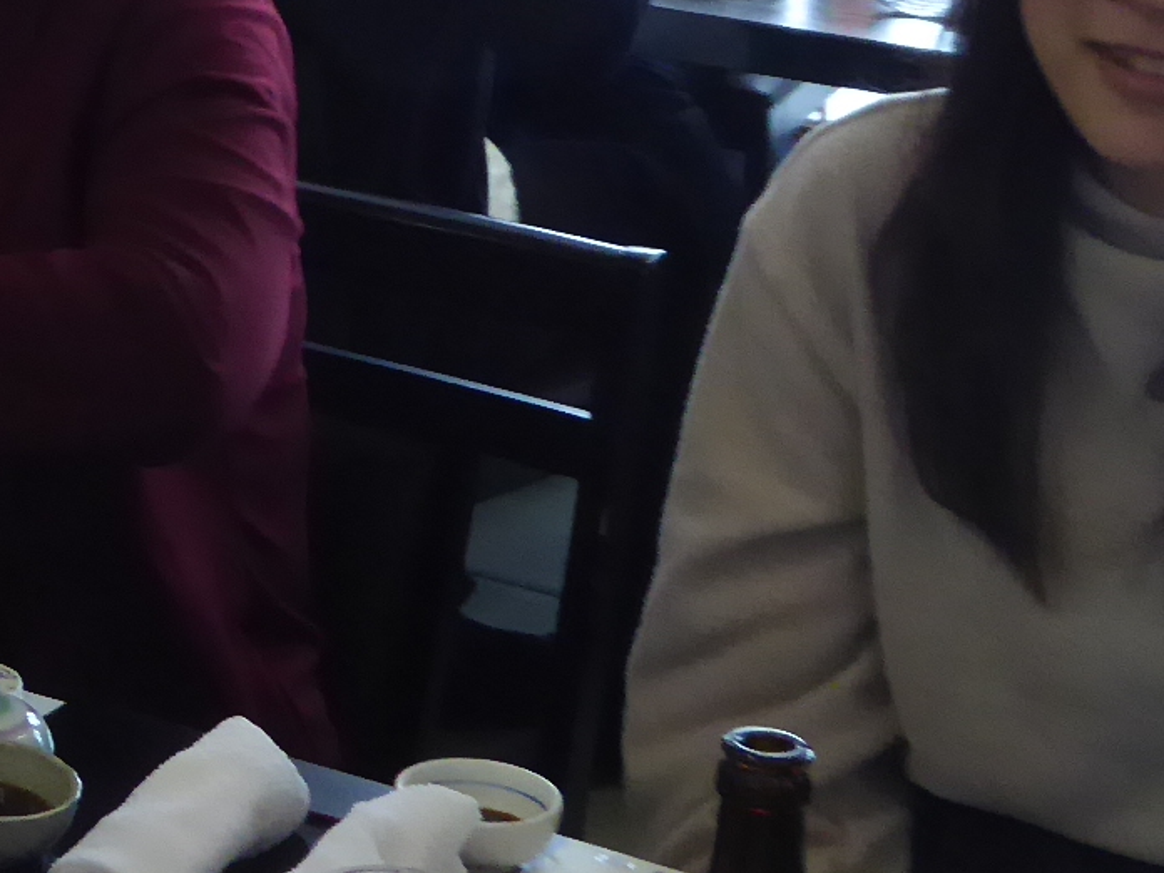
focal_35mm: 125
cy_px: 226
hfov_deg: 14.2
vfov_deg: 11.8
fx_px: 4203
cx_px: -850
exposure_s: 1/60
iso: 400
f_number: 3.6
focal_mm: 5.8
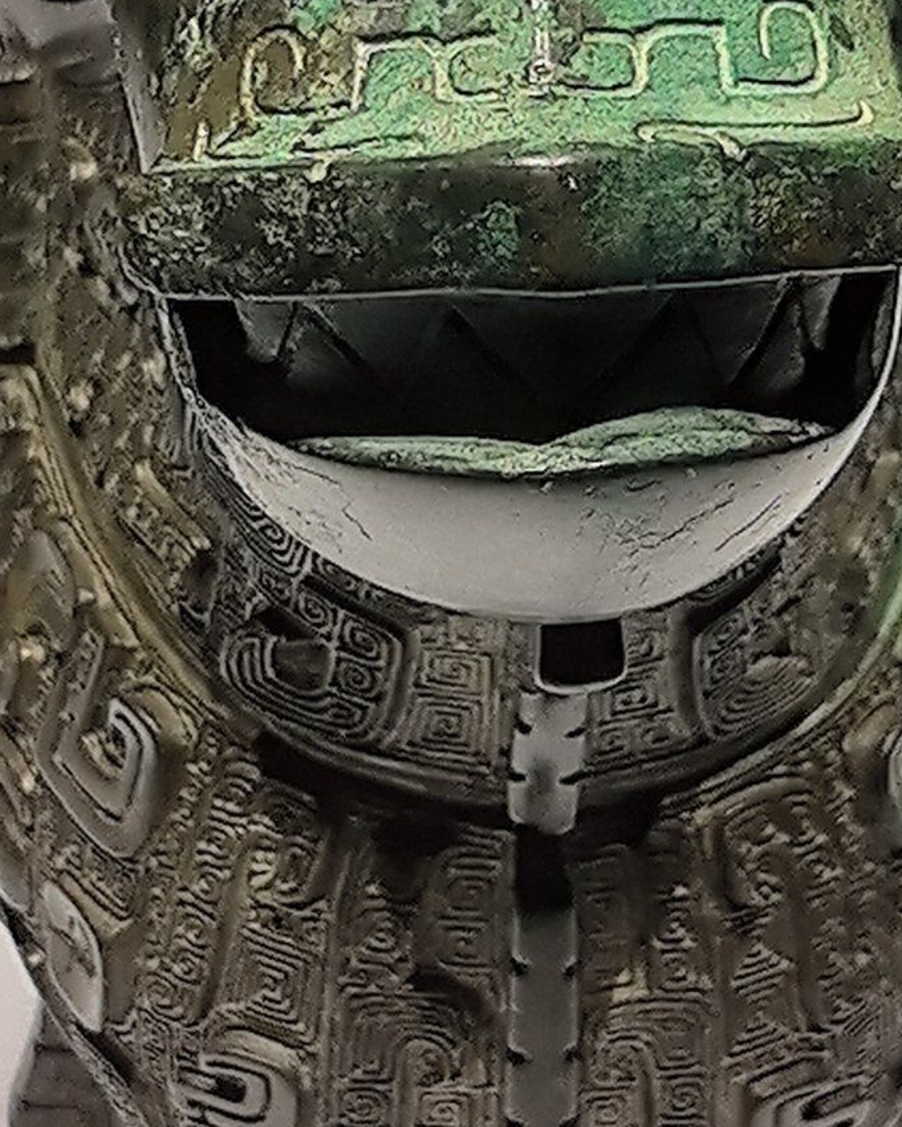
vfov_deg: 10.4
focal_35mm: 185
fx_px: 6173
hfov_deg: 8.4
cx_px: 533
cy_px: 194
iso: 80
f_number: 2
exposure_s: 1/100
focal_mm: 5.75
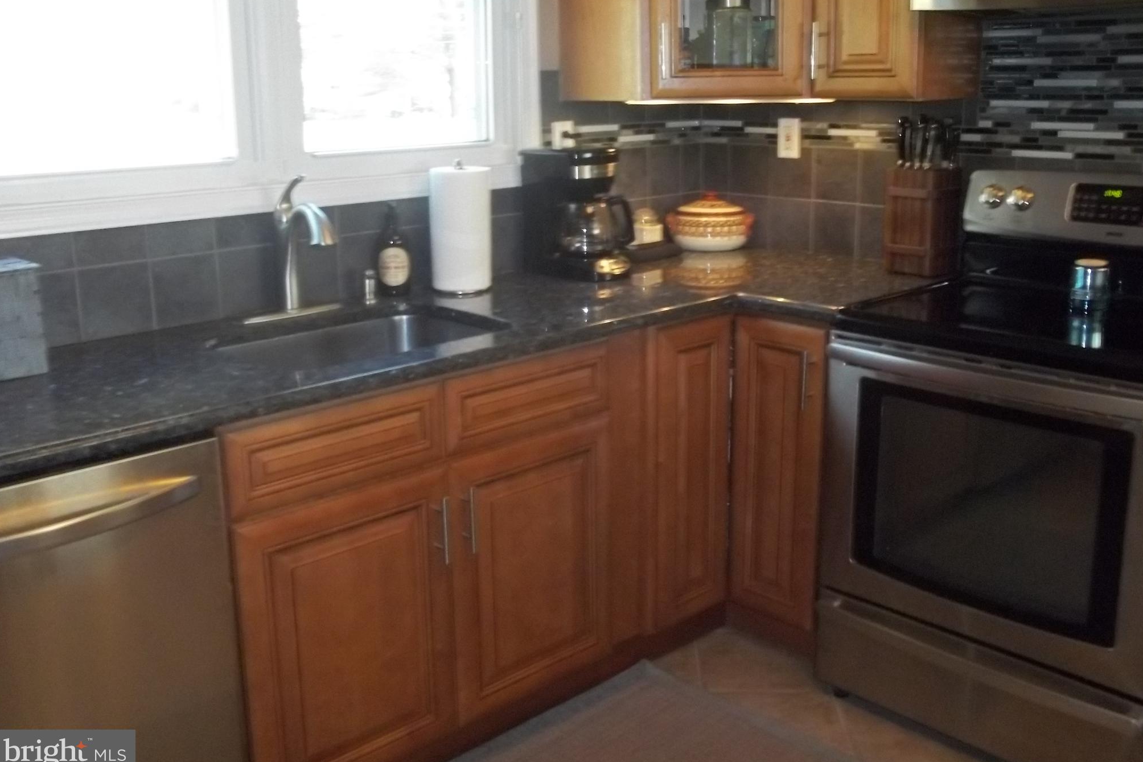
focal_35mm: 35
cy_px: 339
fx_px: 1111
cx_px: 576
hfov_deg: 54.4
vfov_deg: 37.8
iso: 320
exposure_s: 1/30
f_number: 3.3
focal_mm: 5.9
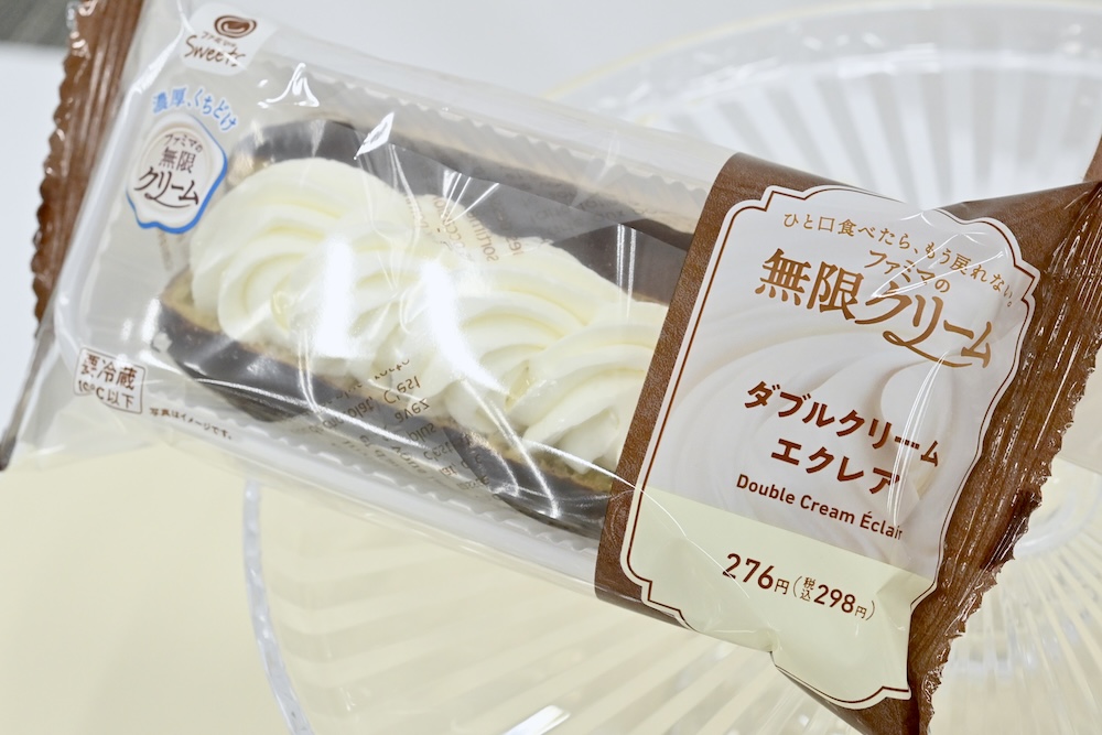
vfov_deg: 22.6
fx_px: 1837
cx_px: 551
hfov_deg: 33.4
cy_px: 368
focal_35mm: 60
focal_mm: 60
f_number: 10
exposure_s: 1/250
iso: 6400
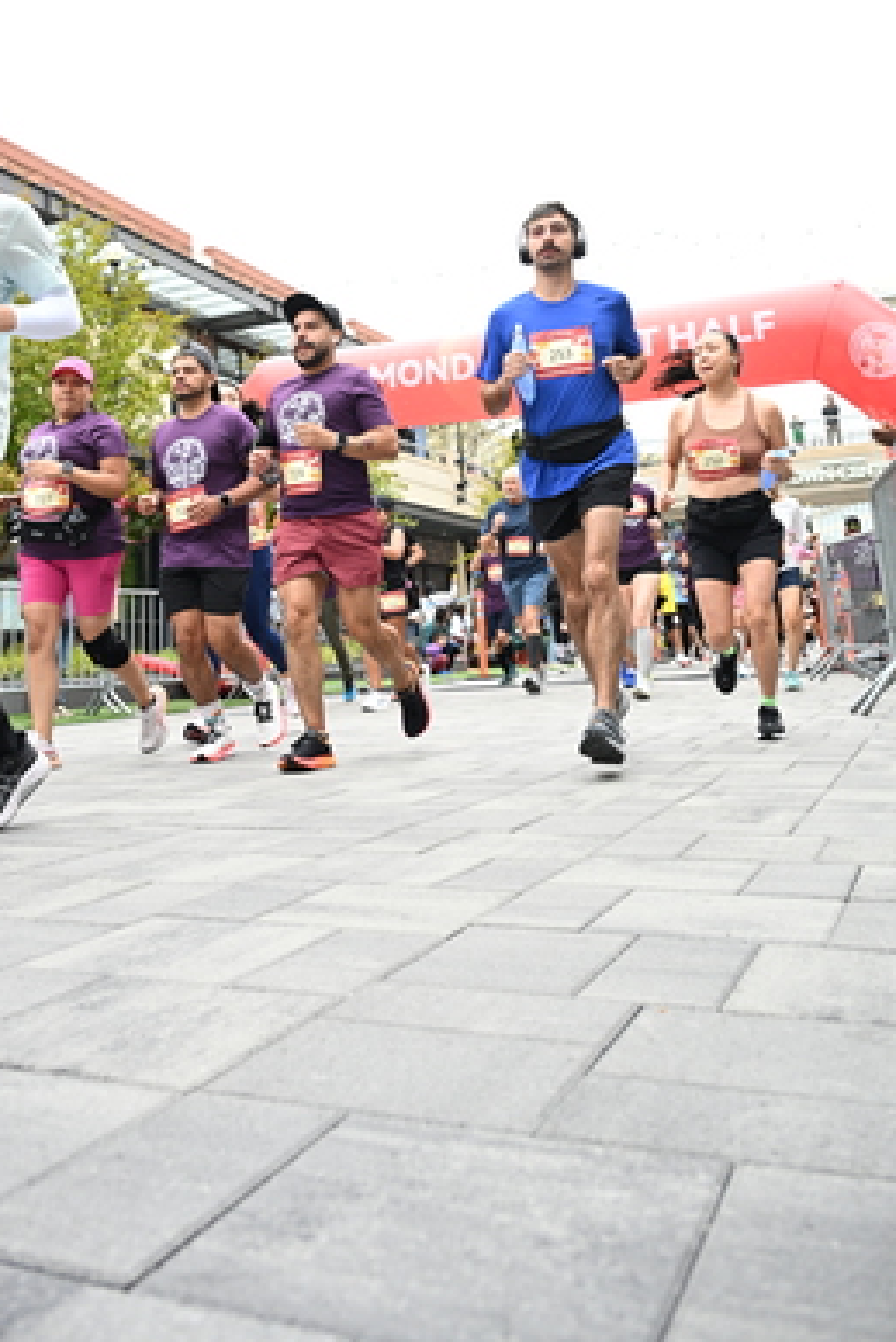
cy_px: 405
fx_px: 1268
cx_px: 382
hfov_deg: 38.8
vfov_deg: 54.2
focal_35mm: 34
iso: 2000
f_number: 4
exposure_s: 1/640
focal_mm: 24
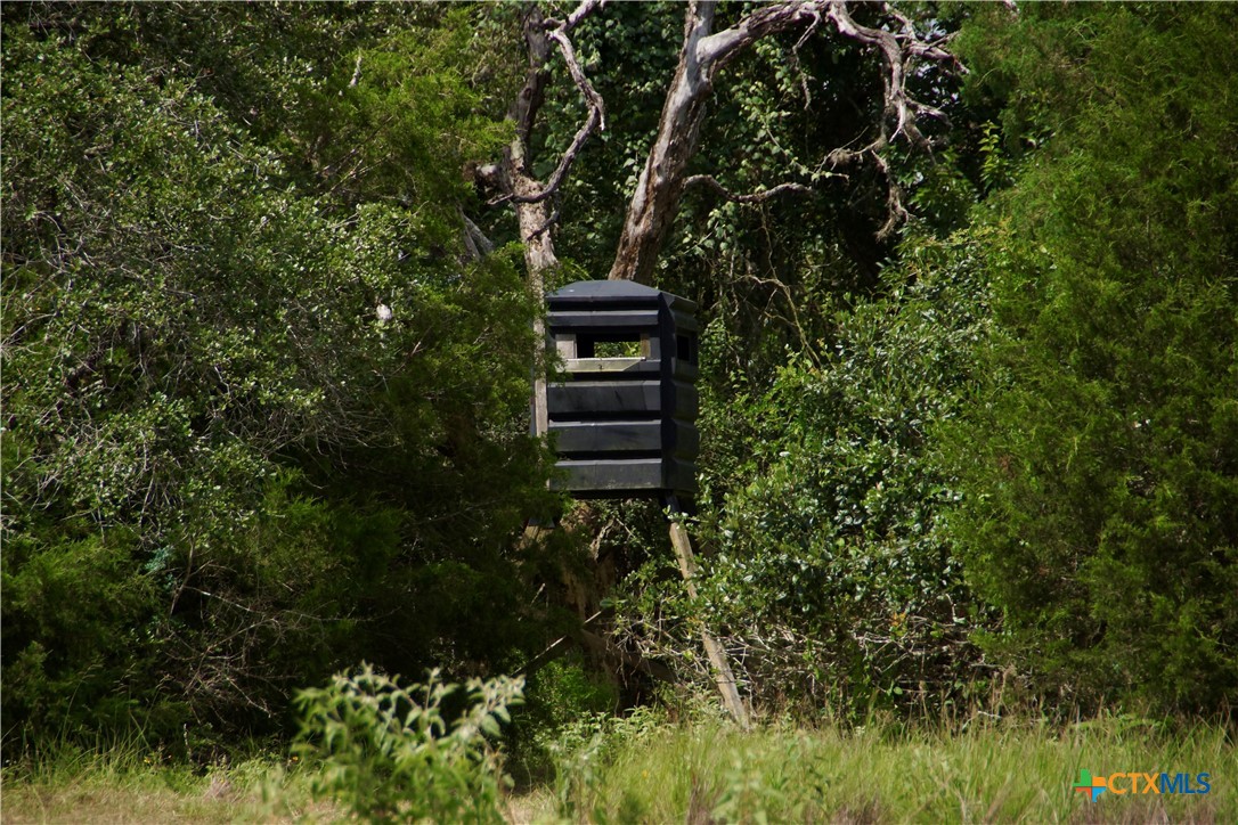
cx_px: 619
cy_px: 412
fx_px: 9284
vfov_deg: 5.1
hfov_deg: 7.6
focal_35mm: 270
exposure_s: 1/2000
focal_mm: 180
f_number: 6.3
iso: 400
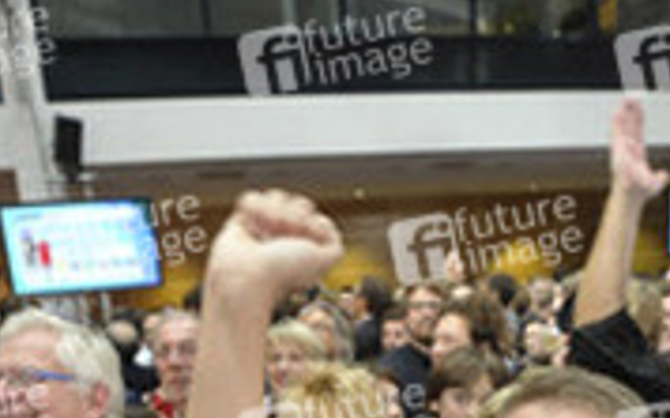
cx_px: 384
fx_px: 657
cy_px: 523
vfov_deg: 29.4
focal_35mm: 36
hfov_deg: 53.8
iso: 2000
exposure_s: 1/160
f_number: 2.8
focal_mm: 14
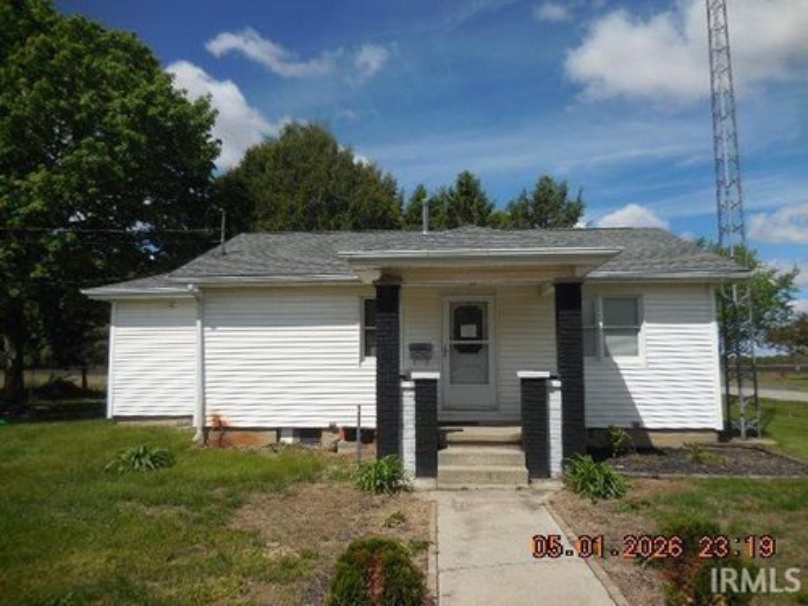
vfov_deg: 54.9
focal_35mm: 25
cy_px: 303
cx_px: 404
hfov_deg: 69.4
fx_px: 584
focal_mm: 4.5
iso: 125
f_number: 6.6
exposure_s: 1/1000
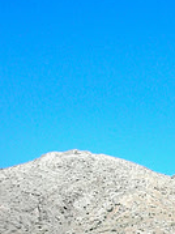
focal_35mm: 88
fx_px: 594
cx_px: 136
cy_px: -17
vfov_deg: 21.3
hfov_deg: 16.7
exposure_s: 1/113
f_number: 8.5
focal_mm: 5.8
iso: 50
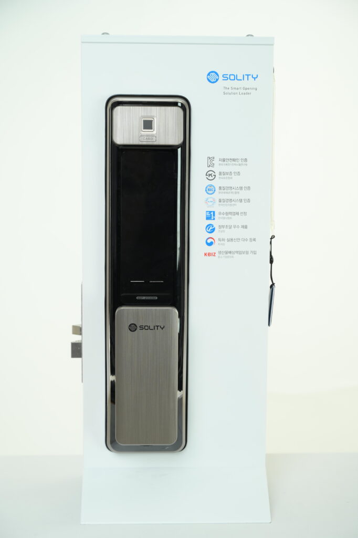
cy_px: 269
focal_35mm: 70
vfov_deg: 28.9
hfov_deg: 19.4
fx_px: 1045
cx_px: 179
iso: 100
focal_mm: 70
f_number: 5.6
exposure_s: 1/160
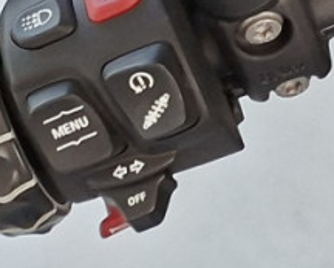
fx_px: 1642
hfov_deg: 9.3
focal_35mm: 166
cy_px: -245
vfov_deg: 8.9
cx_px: 993
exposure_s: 1/120
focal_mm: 5.54
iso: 250
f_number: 1.8
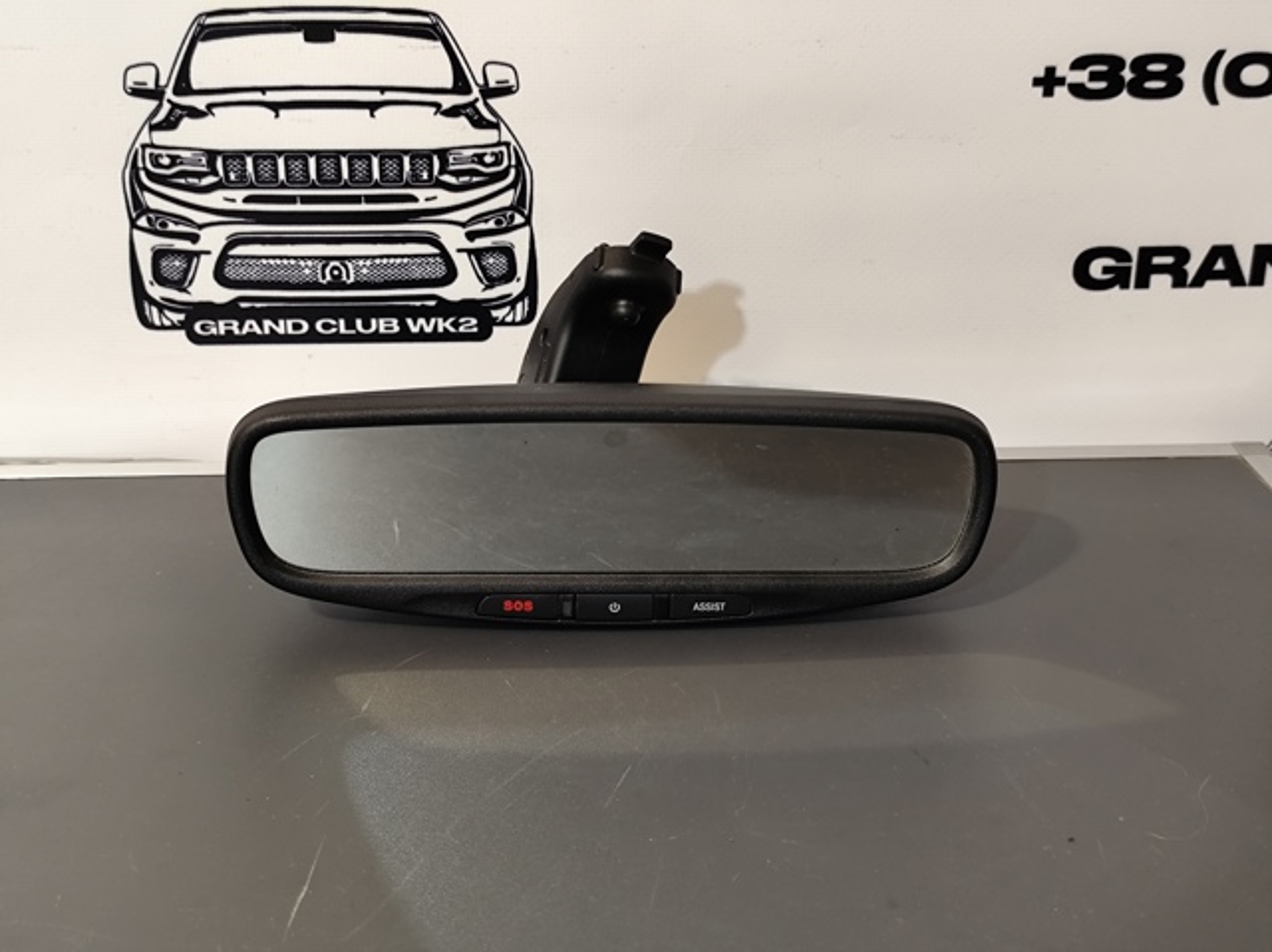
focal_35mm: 46
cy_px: 476
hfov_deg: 41.3
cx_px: 636
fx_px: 1689
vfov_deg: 31.5
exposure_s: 1/24
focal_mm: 6.19
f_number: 1.65
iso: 400
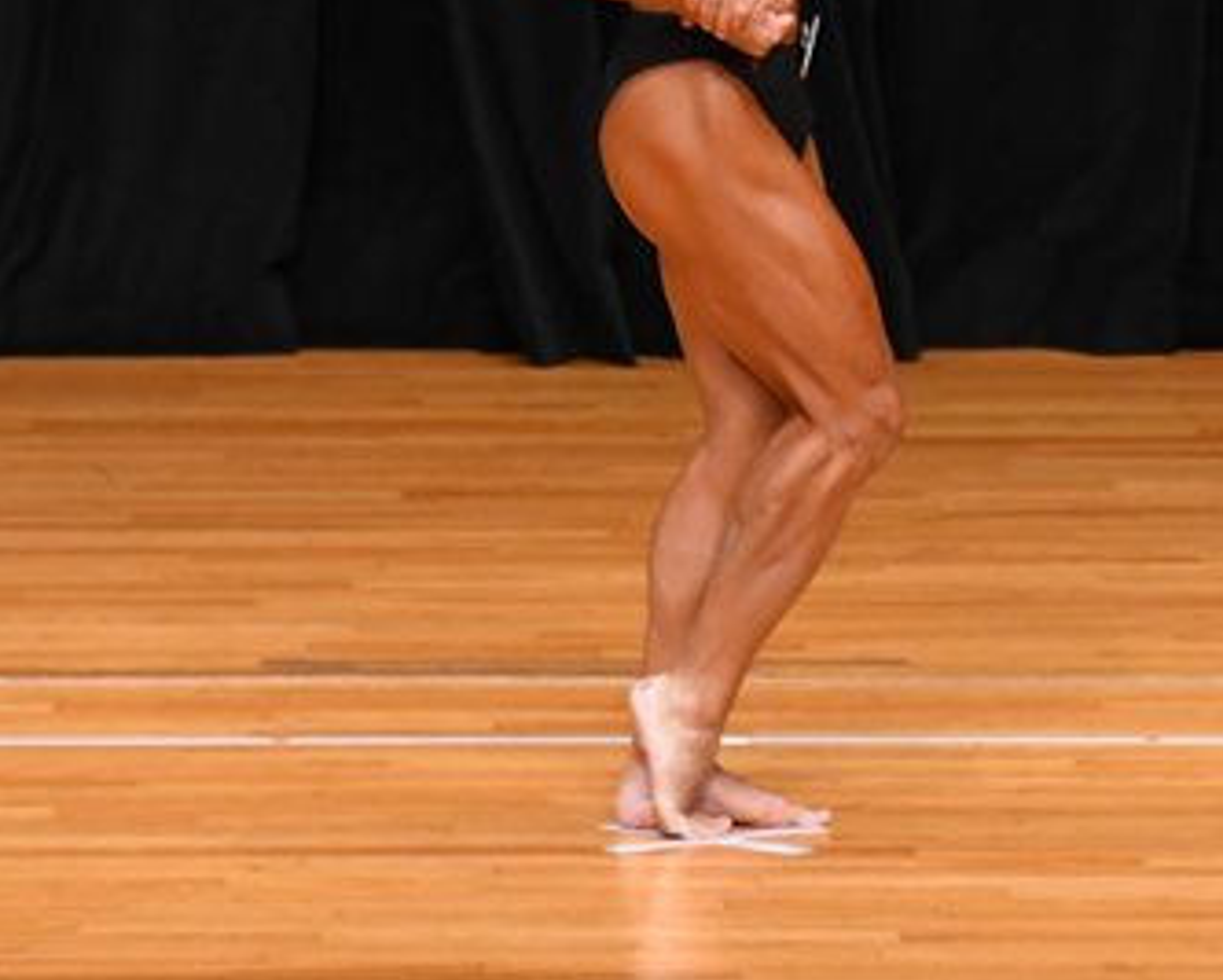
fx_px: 20143
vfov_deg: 2.8
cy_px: 88
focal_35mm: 556
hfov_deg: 3.5
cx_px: 736
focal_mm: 170
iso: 3200
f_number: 5.6
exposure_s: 1/400
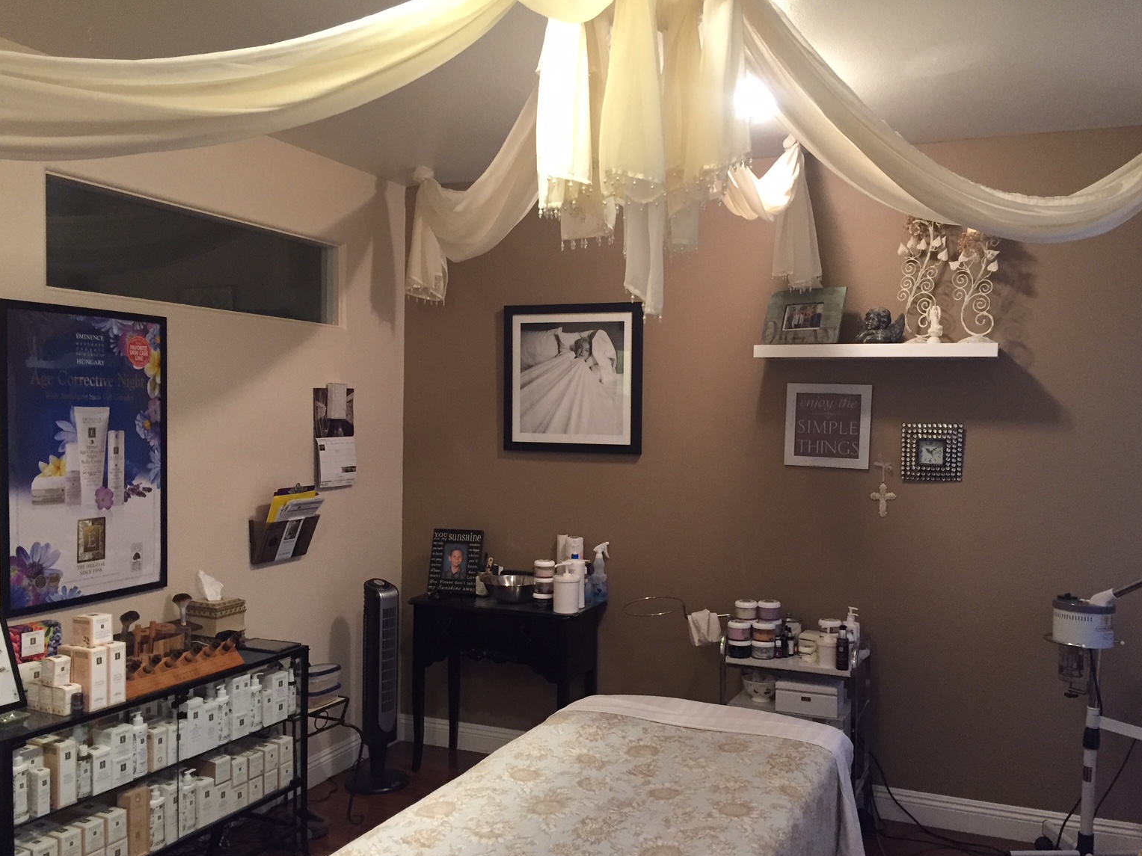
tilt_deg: -3.0
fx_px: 1023
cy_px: 455
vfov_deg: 45.4
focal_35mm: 31
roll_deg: -1.7
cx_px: 585
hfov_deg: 58.3
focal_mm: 4.15
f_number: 2.2
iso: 250
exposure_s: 1/24
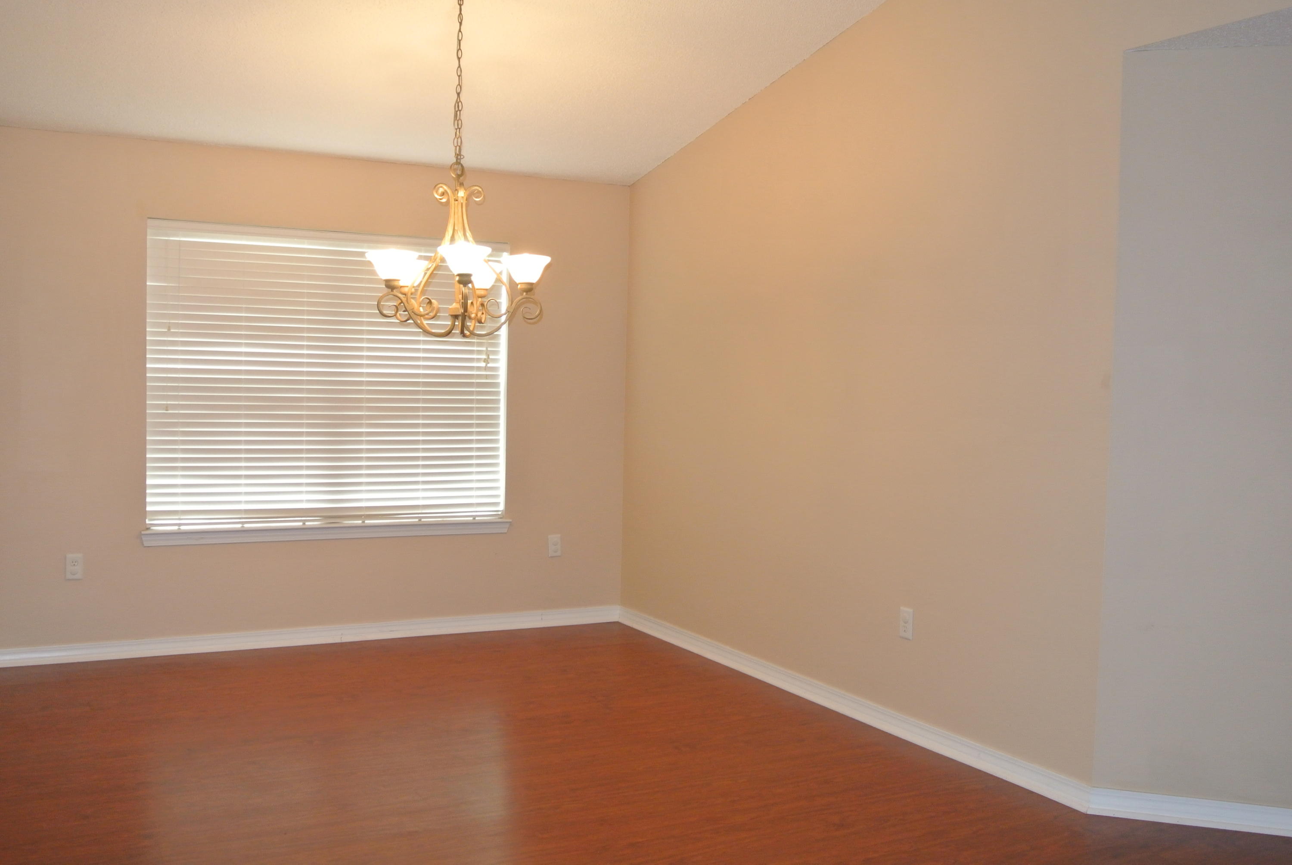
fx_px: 1222
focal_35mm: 34
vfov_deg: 39.0
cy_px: 432
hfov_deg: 55.7
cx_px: 646
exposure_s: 1/60
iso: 640
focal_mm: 12.7
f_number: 3.8
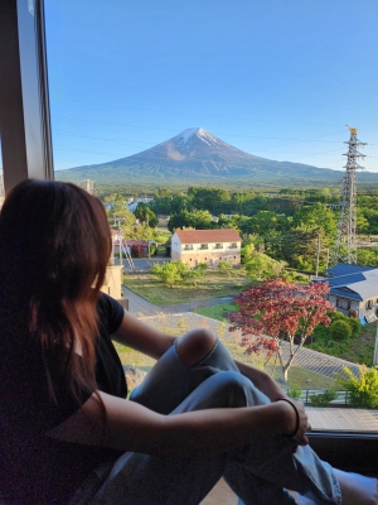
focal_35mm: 23
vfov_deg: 73.9
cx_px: 189
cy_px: 252
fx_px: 335
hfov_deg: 58.9
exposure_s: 1/180
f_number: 1.8
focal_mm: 6.4
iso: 25
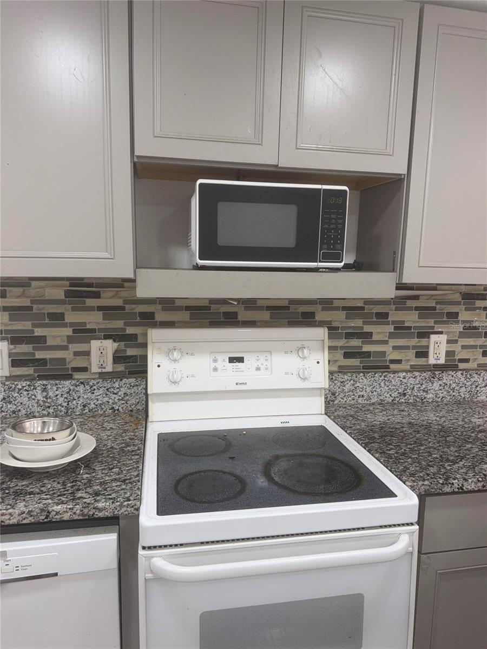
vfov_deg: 71.6
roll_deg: -2.6
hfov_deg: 56.8
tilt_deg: -7.2
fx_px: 450
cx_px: 244
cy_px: 324
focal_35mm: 24
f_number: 1.78
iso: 125
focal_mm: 6.76
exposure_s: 1/120
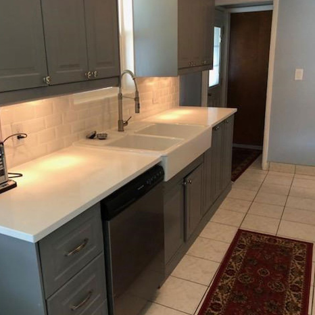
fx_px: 350
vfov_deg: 48.5
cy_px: 158
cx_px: 134
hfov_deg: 48.3
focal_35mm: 34
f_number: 1.8
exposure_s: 1/17
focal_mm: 3.99
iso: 40
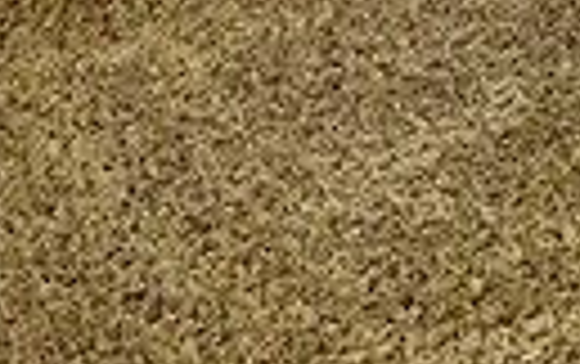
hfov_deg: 8.6
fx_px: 3466
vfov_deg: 5.2
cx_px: 1461
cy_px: -1177
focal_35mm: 219
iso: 800
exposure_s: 1/30
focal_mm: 4.25
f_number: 1.8
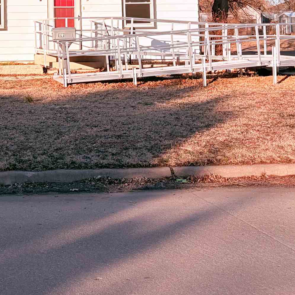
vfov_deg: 23.3
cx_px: -15
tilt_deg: +3.3
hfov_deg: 23.1
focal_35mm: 71
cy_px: -3
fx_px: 685
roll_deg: +1.2
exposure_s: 1/3831
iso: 50
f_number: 1.6
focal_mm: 5.96
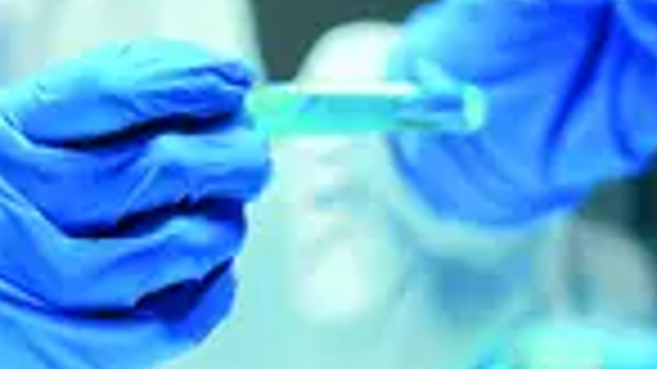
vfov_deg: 6.3
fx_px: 3361
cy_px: 112
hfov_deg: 11.1
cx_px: 63
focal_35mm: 193
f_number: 2.8
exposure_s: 1/500
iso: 800
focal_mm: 70
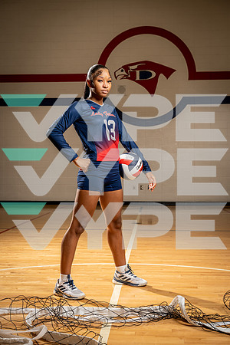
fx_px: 489
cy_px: 172
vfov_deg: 38.9
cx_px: 115
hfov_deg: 26.5
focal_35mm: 51
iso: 320
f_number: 5.6
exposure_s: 1/250
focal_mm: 51
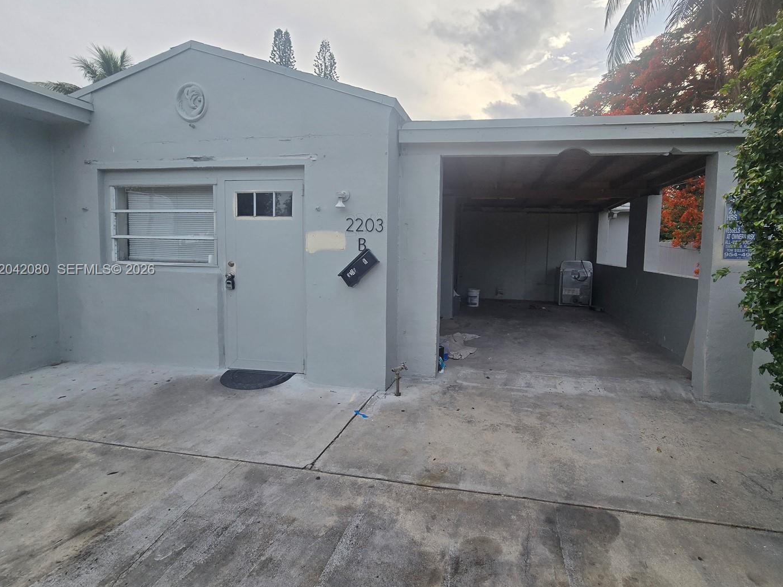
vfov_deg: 81.6
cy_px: 270
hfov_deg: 97.9
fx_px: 339
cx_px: 431
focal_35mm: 15
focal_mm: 2.2
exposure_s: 1/850
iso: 50
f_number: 2.2
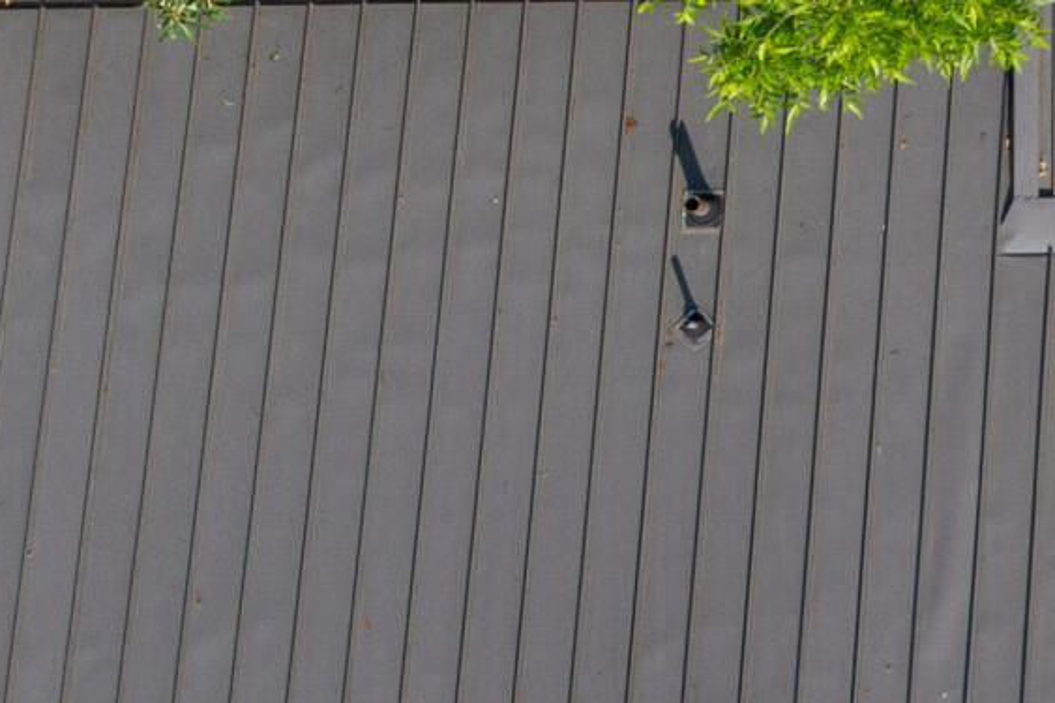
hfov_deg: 14.2
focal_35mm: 133
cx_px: 1662
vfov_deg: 10.3
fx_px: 3896
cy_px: 486
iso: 100
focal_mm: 12.29
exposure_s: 1/240
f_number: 7.1
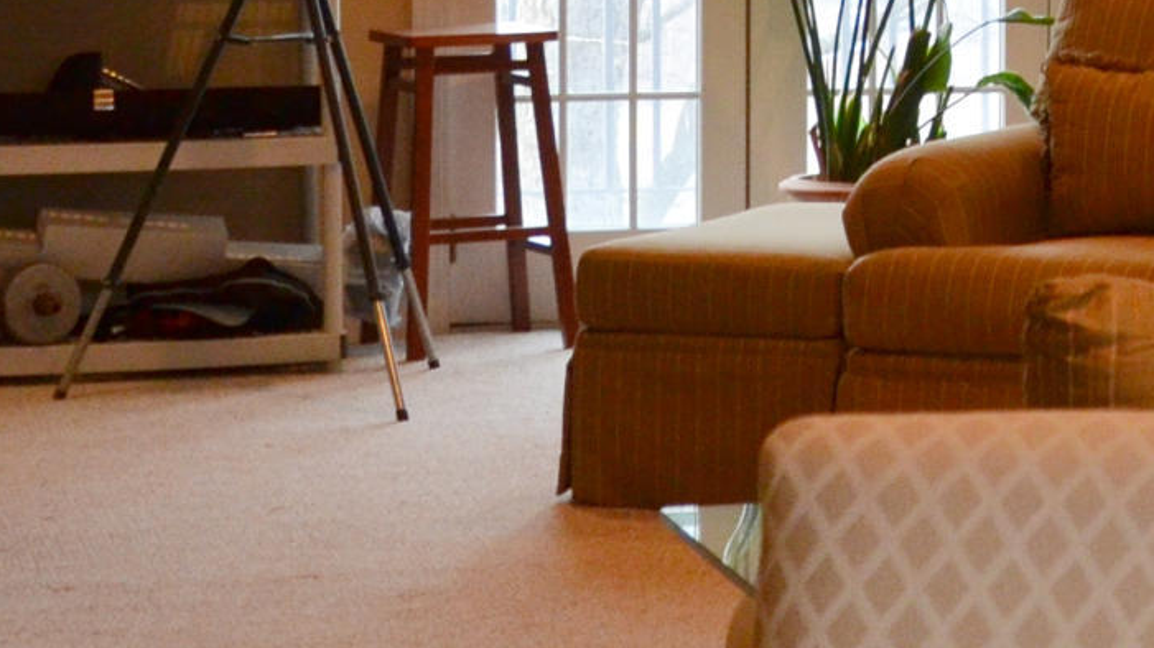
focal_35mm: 161
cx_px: 1766
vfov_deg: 7.4
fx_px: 4926
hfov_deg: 12.6
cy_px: -336
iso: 800
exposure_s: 1/60
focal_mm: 24
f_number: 4
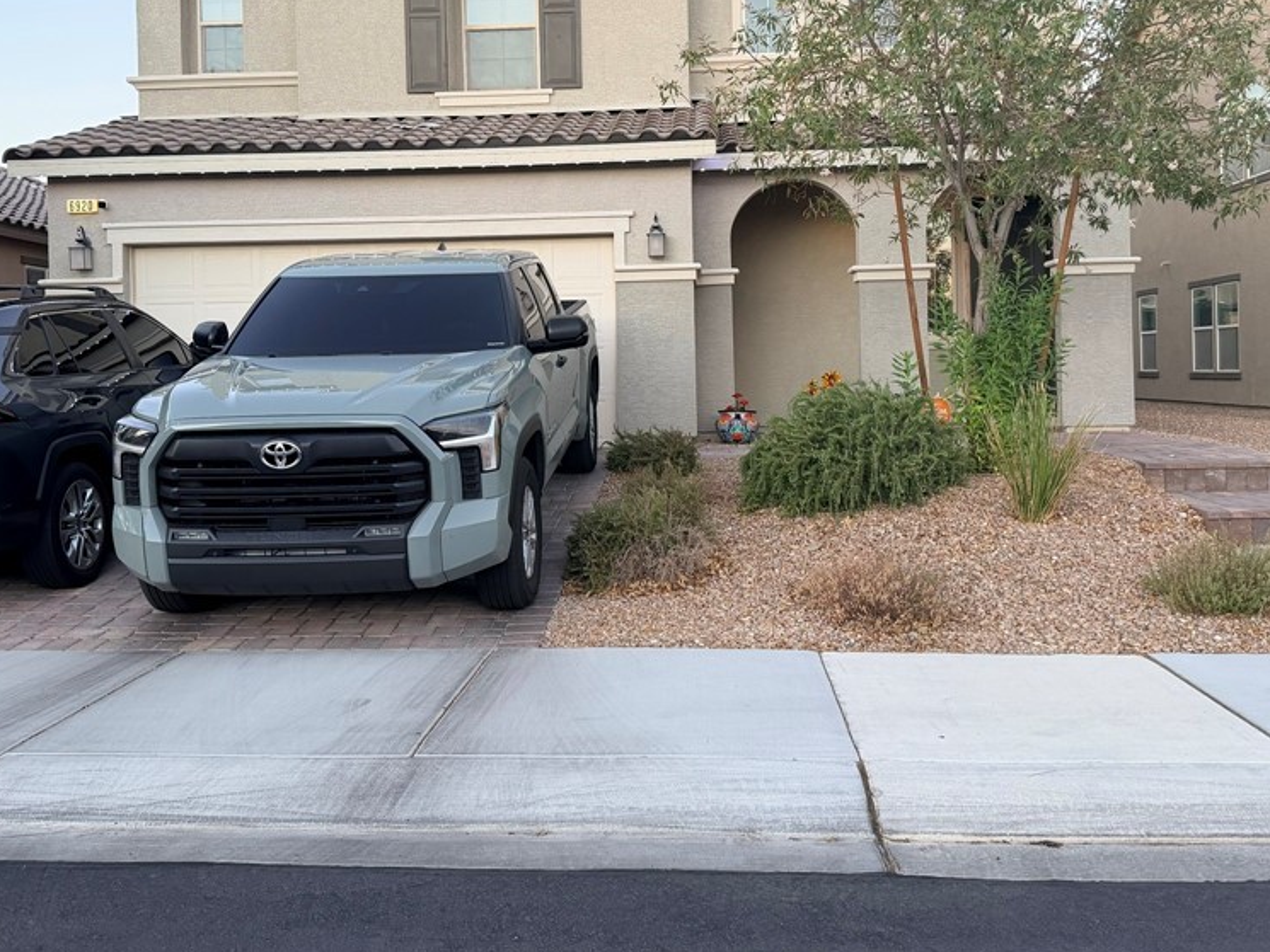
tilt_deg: +0.4
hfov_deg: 55.3
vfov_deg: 42.7
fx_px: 1211
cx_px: 617
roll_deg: +1.1
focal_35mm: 33
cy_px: 375
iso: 160
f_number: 1.78
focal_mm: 6.76
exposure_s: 1/121
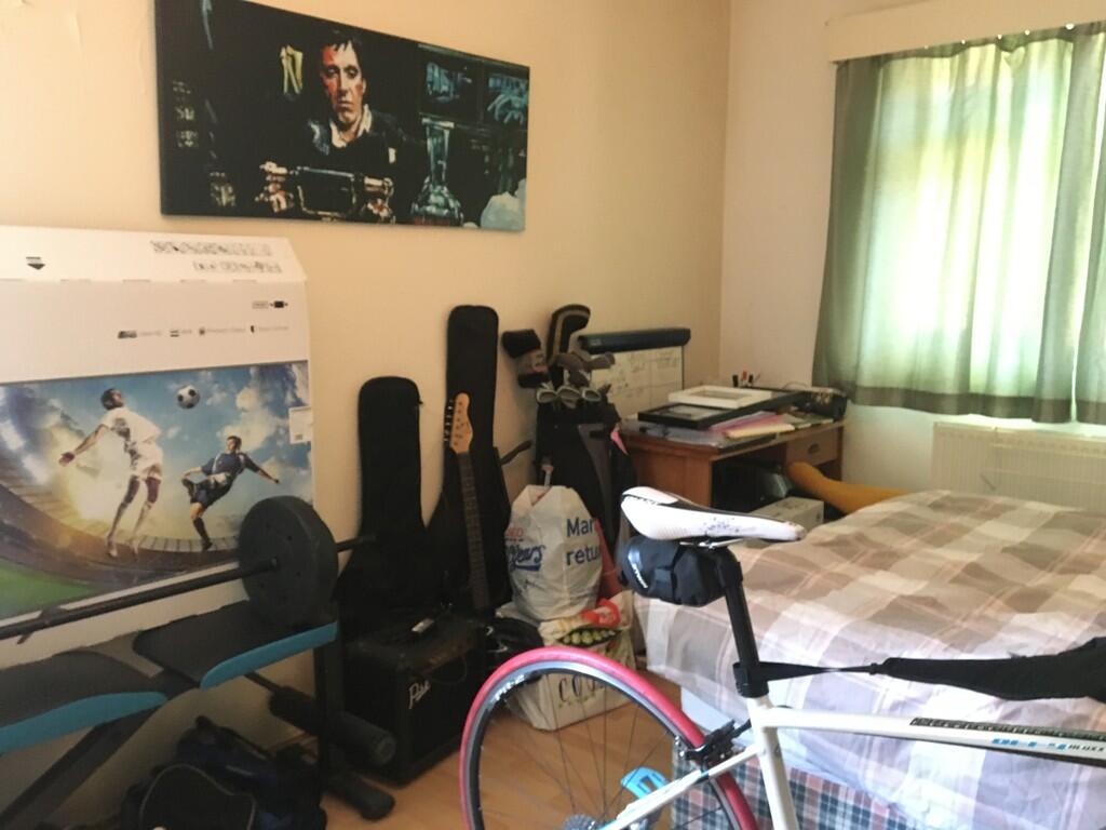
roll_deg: +0.0
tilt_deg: -8.4
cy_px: 415
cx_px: 553
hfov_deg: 61.7
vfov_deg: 48.2
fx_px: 927
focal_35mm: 29
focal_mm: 4.15
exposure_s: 1/17
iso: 500
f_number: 2.2
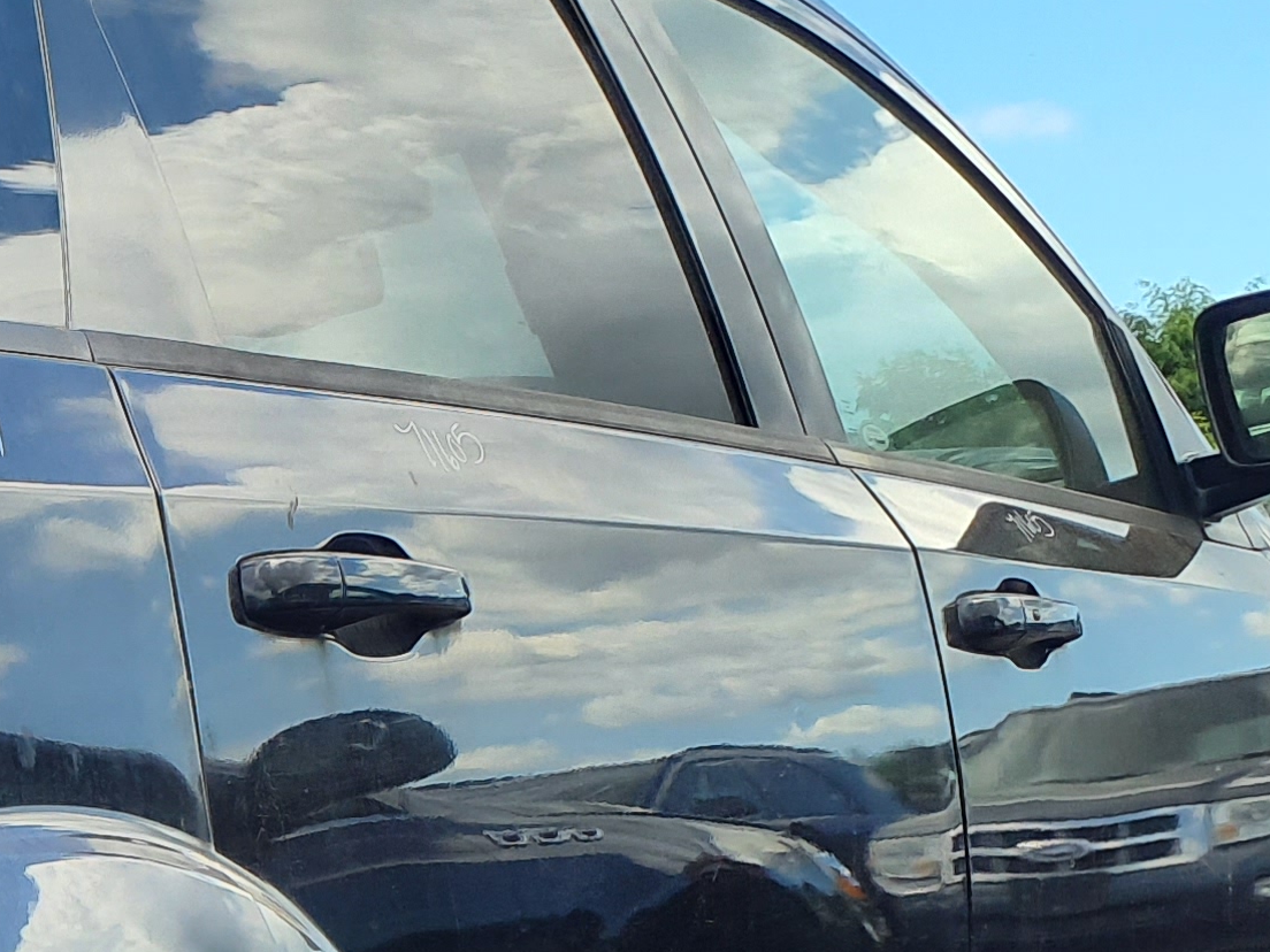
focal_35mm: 101
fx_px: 3706
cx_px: -666
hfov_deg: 17.4
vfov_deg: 14.3
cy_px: 1072
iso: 40
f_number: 1.9
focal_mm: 3.58
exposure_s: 1/602
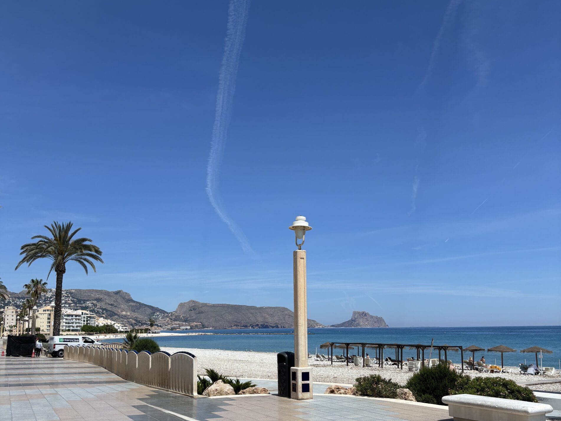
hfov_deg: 52.6
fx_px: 567
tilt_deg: +7.6
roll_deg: +0.5
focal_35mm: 35
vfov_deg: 40.5
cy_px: 255
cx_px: 278
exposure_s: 1/5952
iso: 50
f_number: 1.6
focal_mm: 5.96
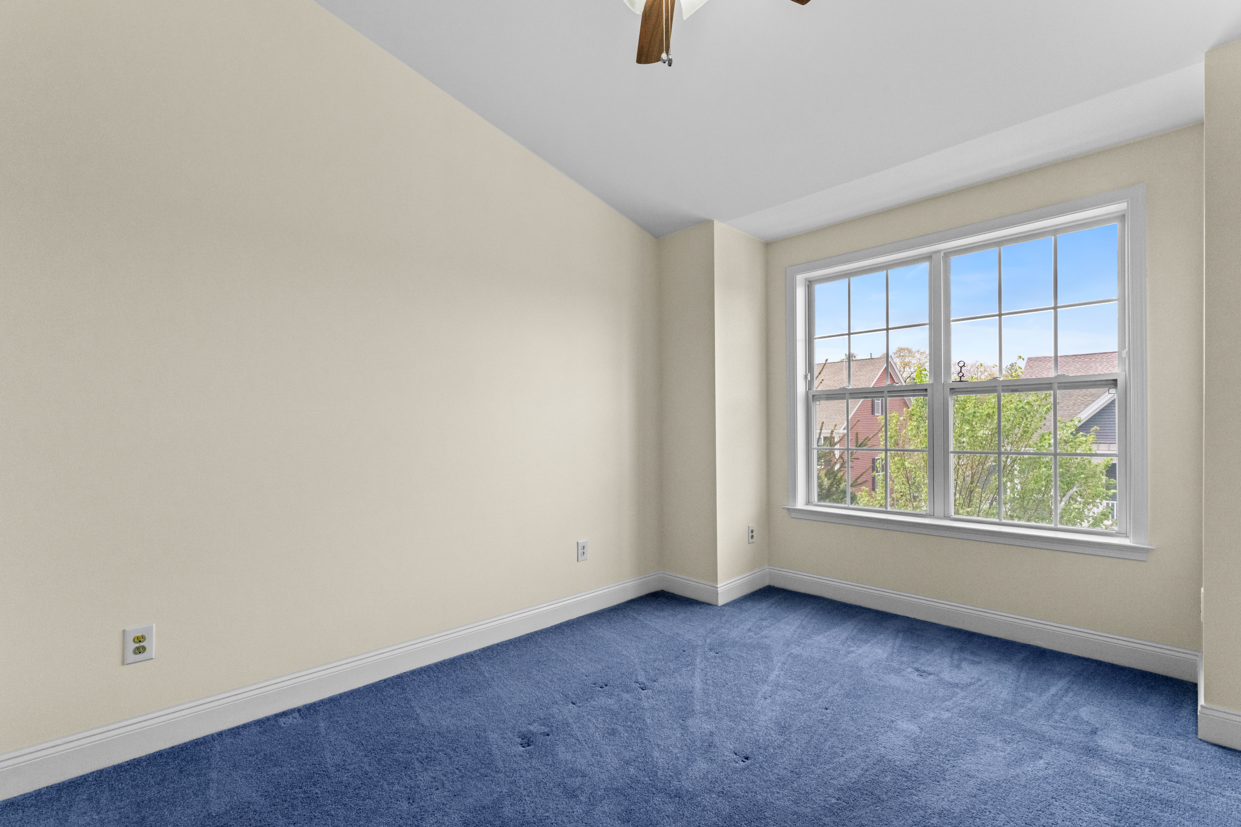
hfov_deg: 98.2
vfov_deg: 75.1
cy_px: 414
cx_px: 620
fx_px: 538
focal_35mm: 16
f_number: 11
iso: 3200
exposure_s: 1/125
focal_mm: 15.6
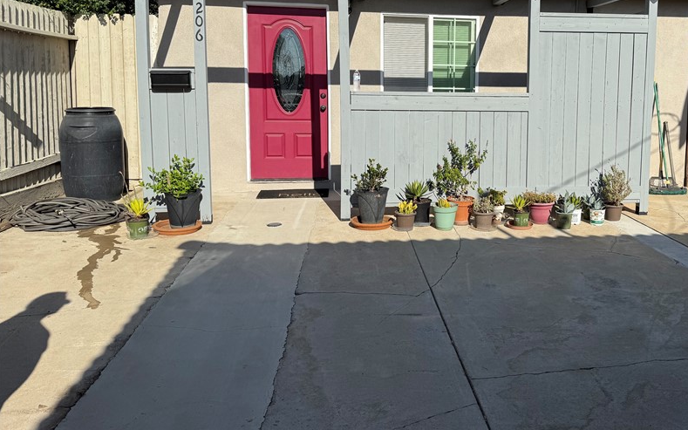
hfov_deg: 57.2
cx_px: 445
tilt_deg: -4.5
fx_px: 619
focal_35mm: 33
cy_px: 151
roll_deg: -0.9
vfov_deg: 38.0
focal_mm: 6.76
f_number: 1.78
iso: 80
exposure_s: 1/6711
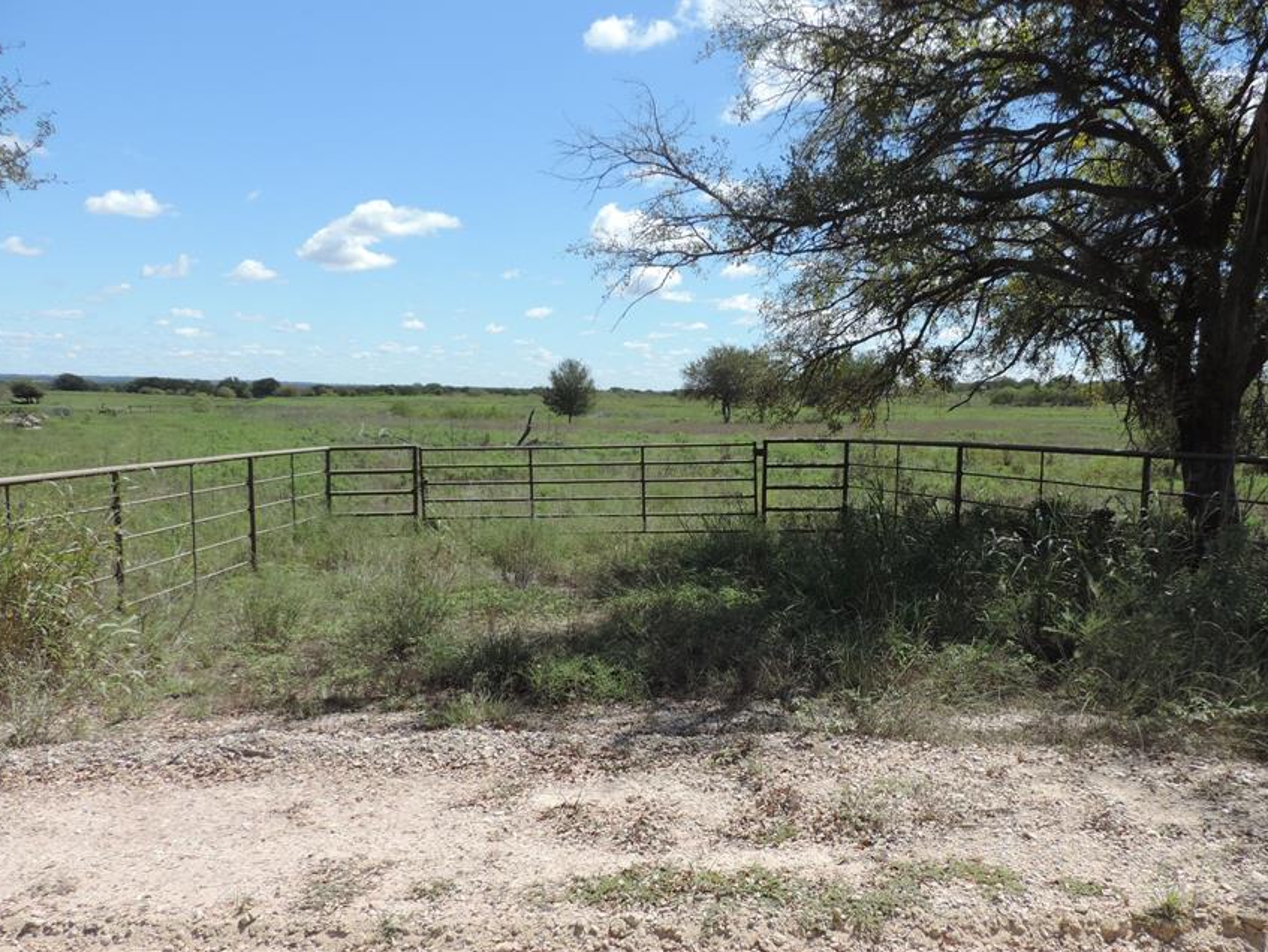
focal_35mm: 29
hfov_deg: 61.2
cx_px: 744
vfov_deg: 48.1
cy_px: 549
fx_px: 1063
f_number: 3
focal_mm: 4.3
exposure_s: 1/1000
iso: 80
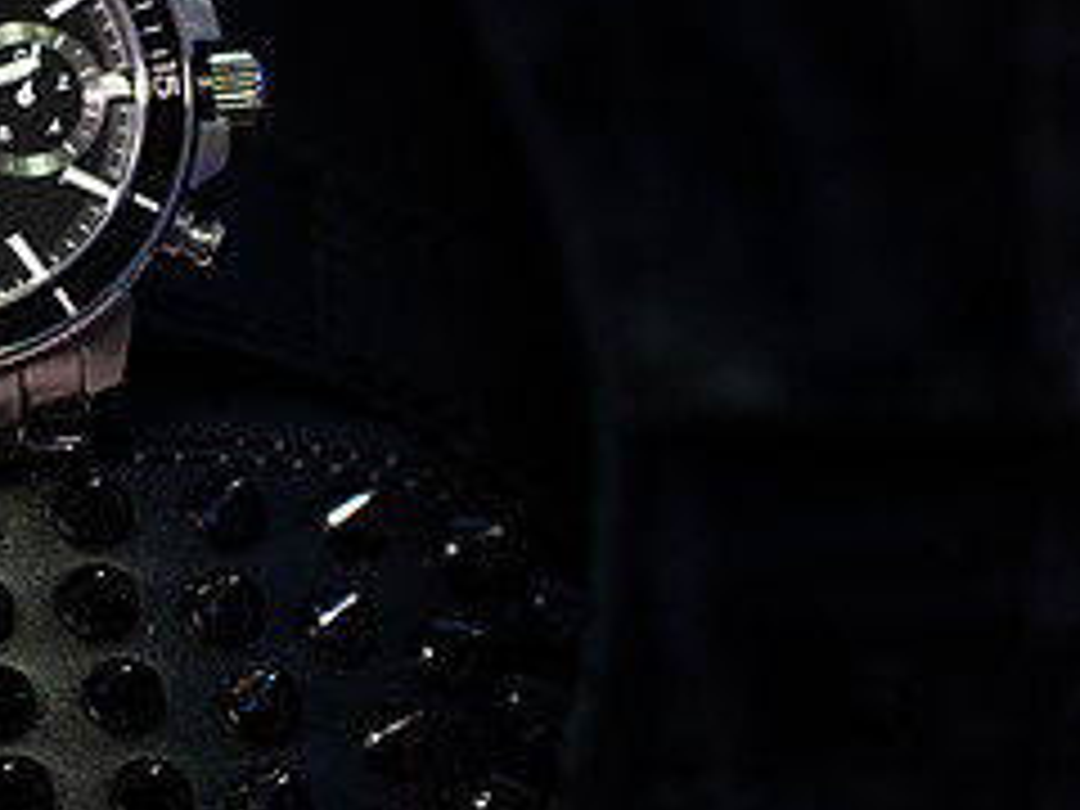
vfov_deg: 3.8
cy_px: 142
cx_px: -76
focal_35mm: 392
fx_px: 12230
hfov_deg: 5.0
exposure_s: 1/80
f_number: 3.2
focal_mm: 150
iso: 1000
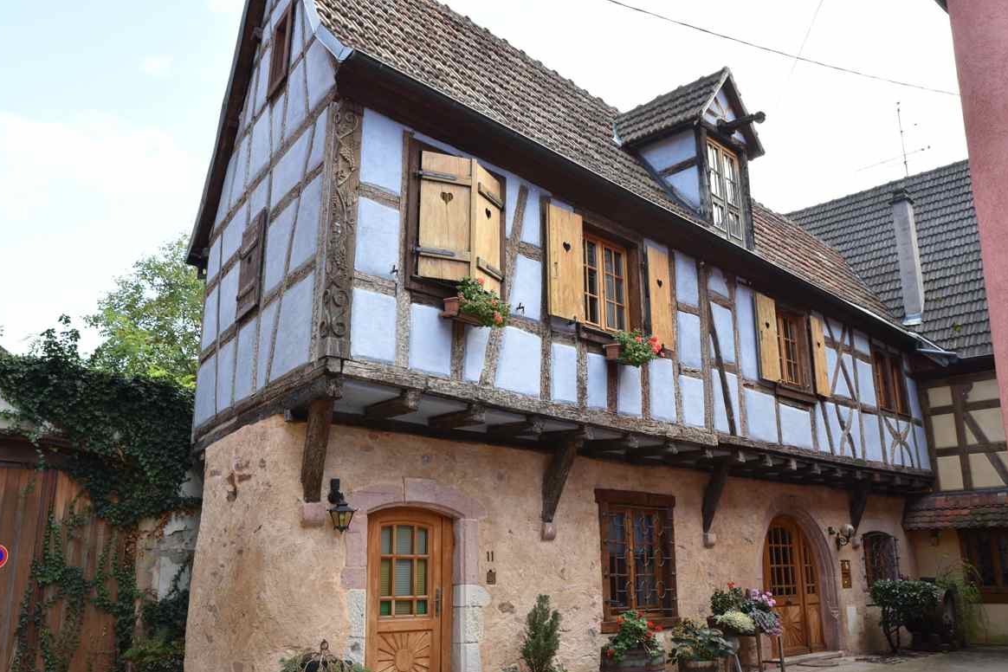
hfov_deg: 57.2
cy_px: 354
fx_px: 924
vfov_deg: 40.0
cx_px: 506
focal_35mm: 33
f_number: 8
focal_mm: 30
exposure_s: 1/80
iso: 250
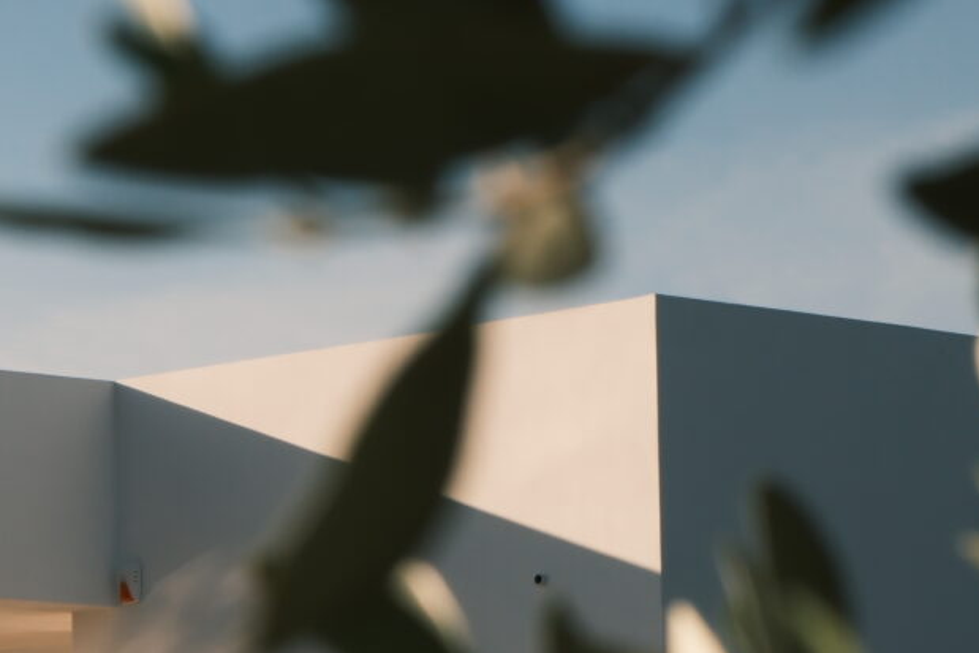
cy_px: 632
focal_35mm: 181
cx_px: 139
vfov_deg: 7.6
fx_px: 4923
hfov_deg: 11.3
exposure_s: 1/500
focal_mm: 48.5
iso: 400
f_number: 11
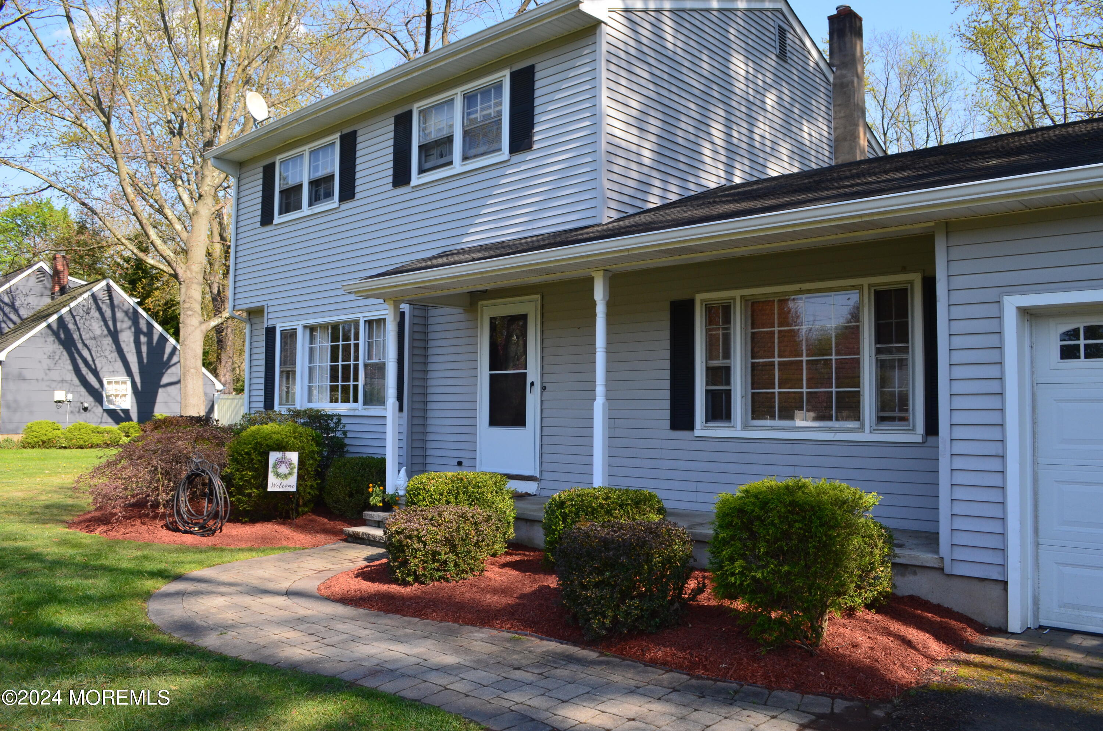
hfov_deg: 67.5
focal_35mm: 27
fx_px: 826
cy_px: 366
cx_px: 552
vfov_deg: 47.7
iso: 400
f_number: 10
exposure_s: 1/250
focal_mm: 18
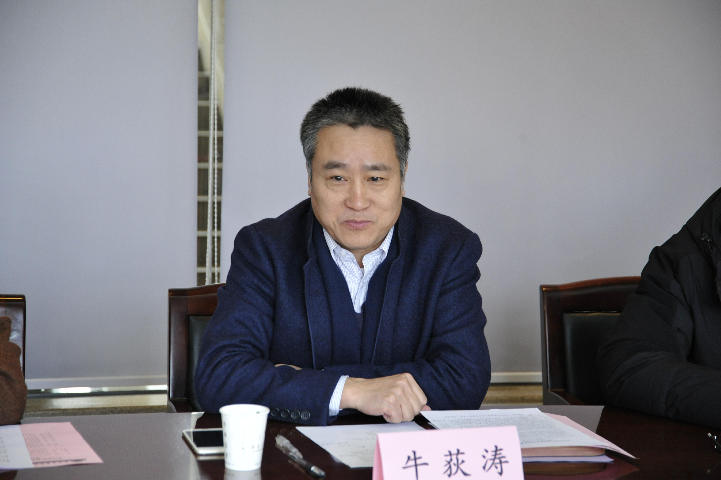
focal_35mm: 102
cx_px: 360
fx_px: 2041
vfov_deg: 13.4
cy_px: 240
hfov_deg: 20.0
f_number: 5.6
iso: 2000
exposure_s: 1/40
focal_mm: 102
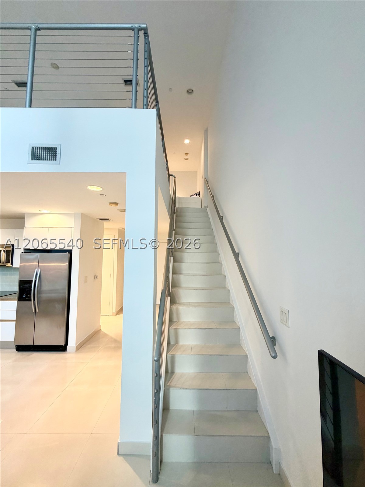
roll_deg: -0.6
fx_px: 197
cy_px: 244
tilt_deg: +4.6
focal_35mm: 14
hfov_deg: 85.7
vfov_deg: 102.1
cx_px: 182
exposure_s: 1/60
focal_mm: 2.22
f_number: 2.2
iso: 200
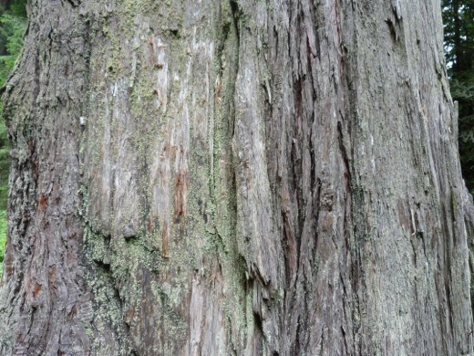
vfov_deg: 48.2
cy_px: 178
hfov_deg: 61.7
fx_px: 397
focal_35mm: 29
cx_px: 237
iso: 80
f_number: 2.9
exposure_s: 1/60
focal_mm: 5.2
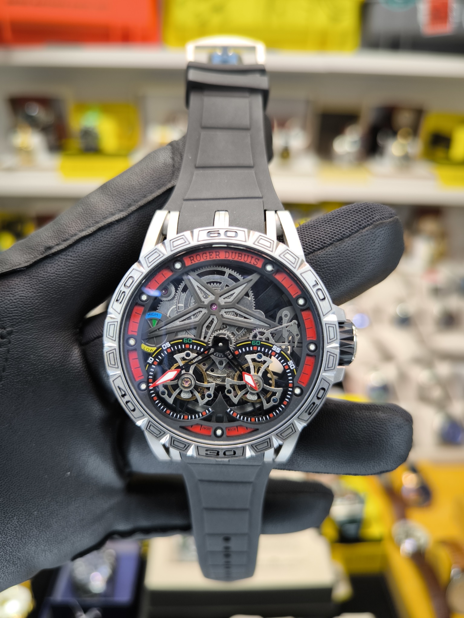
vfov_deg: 71.6
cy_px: 309
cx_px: 232
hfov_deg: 56.8
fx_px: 429
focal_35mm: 24
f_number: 1.9
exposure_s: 1/100
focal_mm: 6.92
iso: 80
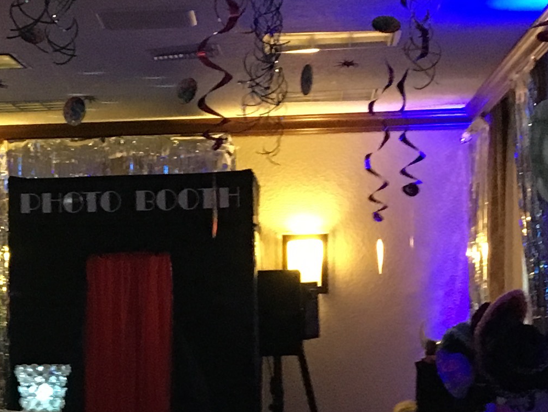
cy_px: 349
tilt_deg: -2.1
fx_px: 1853
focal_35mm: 117
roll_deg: +0.9
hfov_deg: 16.1
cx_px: -116
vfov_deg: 12.6
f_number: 2.2
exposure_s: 1/15
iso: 250
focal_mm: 4.15
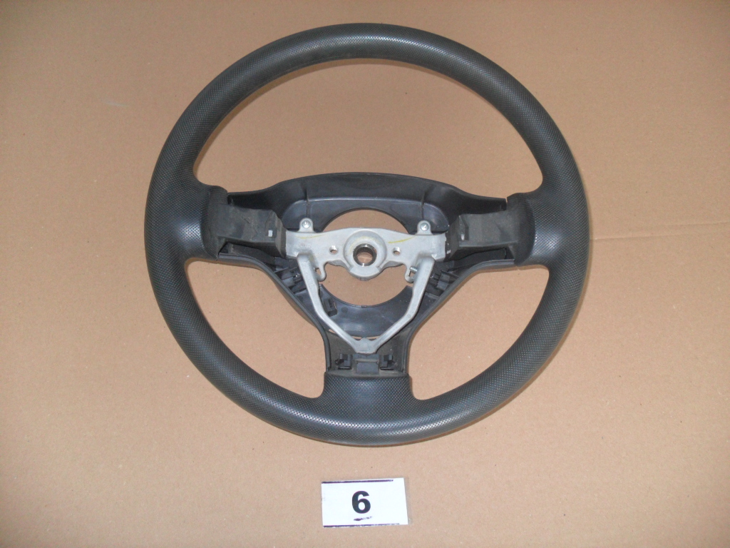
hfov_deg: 52.6
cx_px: 365
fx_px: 738
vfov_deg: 40.7
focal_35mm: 35
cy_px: 274
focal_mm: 6.3
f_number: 3
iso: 200
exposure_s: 1/45
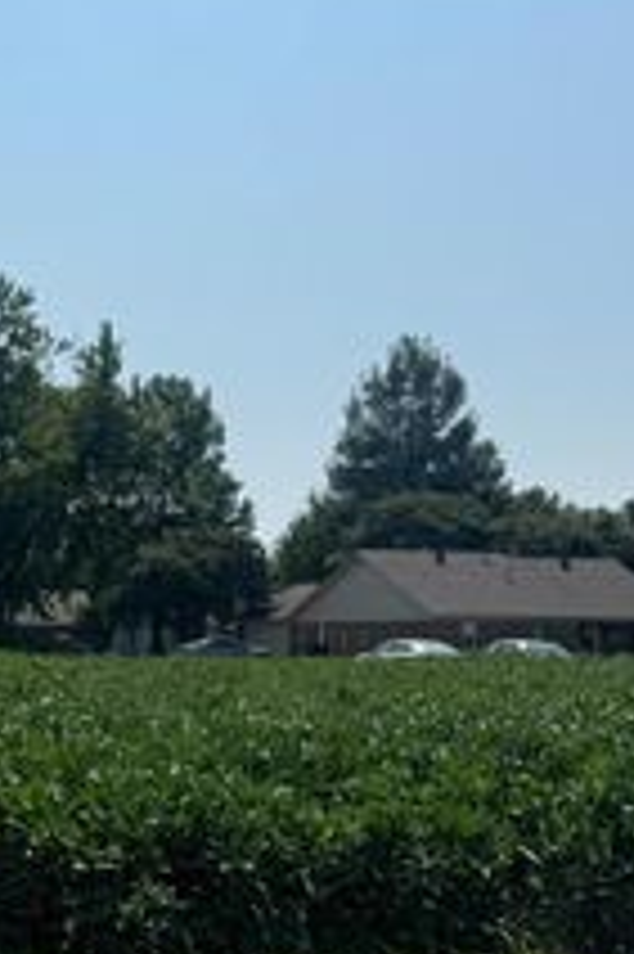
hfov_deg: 20.1
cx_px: -288
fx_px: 1561
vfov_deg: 33.3
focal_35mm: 59
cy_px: 709
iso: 80
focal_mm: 6.76
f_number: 1.78
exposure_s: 1/10417
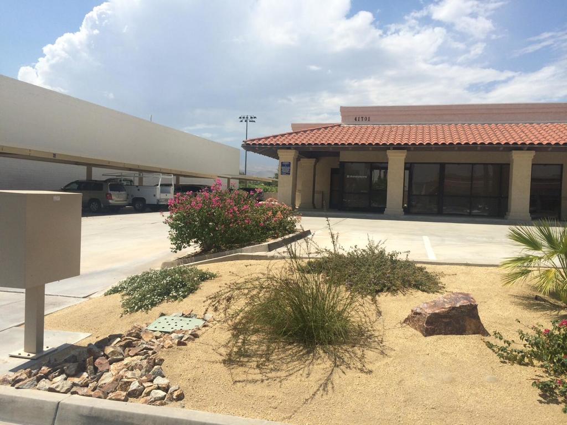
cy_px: 212
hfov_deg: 60.0
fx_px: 491
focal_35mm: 30
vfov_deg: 46.8
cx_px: 284
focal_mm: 4.12
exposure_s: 1/3425
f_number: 2.2
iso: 40
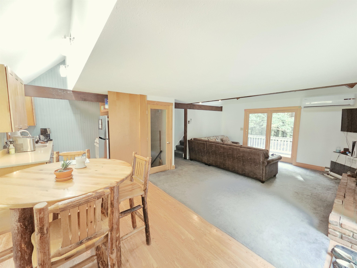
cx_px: 178
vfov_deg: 89.9
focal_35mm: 13
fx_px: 134
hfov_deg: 106.2
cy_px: 134
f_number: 2.2
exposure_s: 1/60
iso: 1250
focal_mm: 2.2
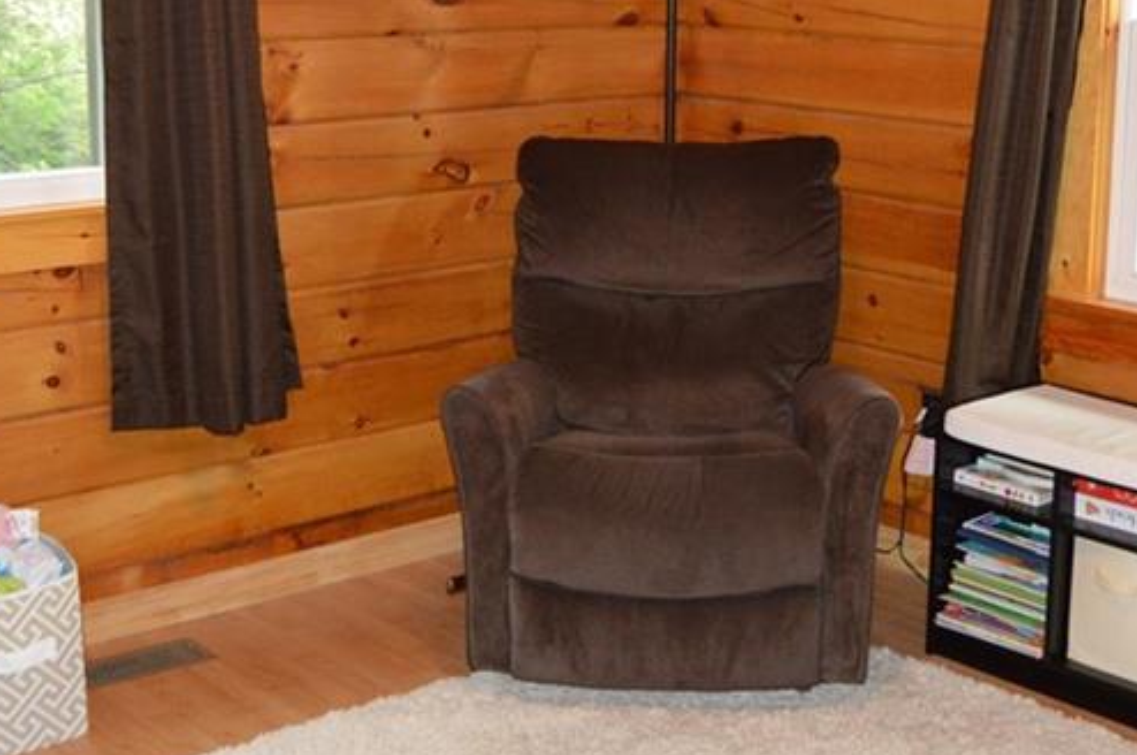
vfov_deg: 24.0
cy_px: 262
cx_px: 594
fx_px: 1766
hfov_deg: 35.7
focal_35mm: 56
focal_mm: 18
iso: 1600
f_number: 3.5
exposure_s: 1/60
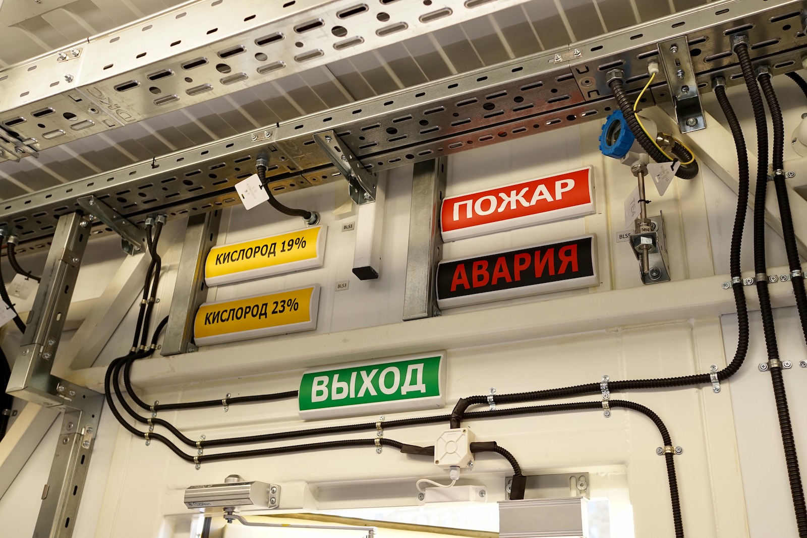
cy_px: 269
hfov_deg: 53.1
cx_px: 404
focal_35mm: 36
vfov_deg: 36.9
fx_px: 807
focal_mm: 24
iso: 500
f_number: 3.2
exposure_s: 1/160
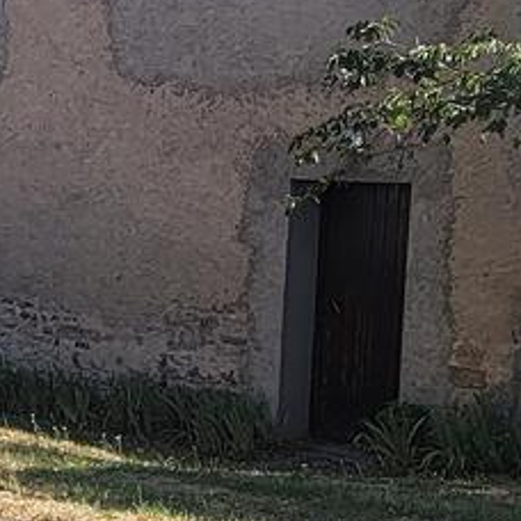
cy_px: 313
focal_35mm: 87
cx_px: -240
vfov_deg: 19.9
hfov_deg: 18.0
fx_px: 1481
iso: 50
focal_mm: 2.2
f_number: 2.2
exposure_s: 1/769
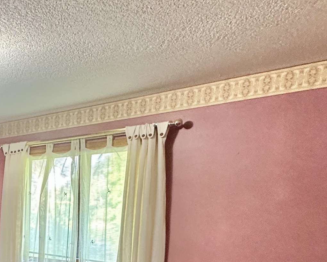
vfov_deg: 33.0
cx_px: -45
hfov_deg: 36.7
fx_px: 397
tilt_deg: -9.7
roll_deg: +0.0
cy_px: 272
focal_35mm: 41
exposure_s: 1/60
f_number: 2.2
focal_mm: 2.22
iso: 640
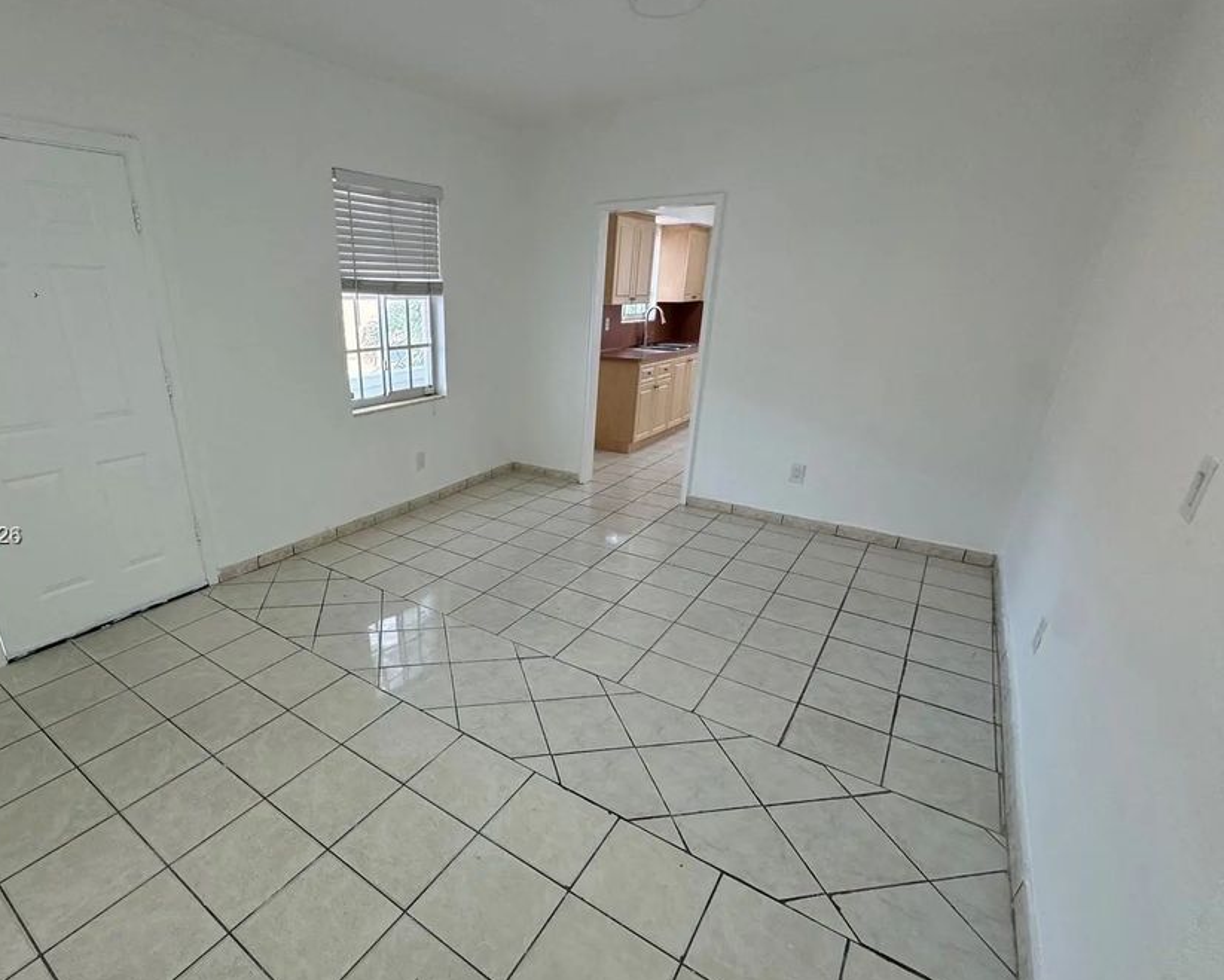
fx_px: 616
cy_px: 537
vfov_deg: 76.8
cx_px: 486
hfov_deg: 88.4
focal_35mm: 17
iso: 100
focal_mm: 2.22
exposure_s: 1/120
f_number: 2.2
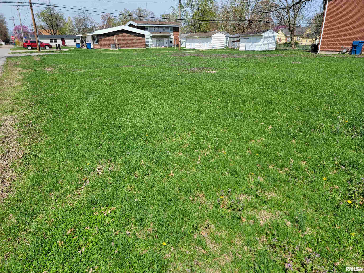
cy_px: 136
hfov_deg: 71.6
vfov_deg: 56.8
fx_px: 252
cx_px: 182
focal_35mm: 24
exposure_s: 1/1102
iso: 16
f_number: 1.8
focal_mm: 6.7
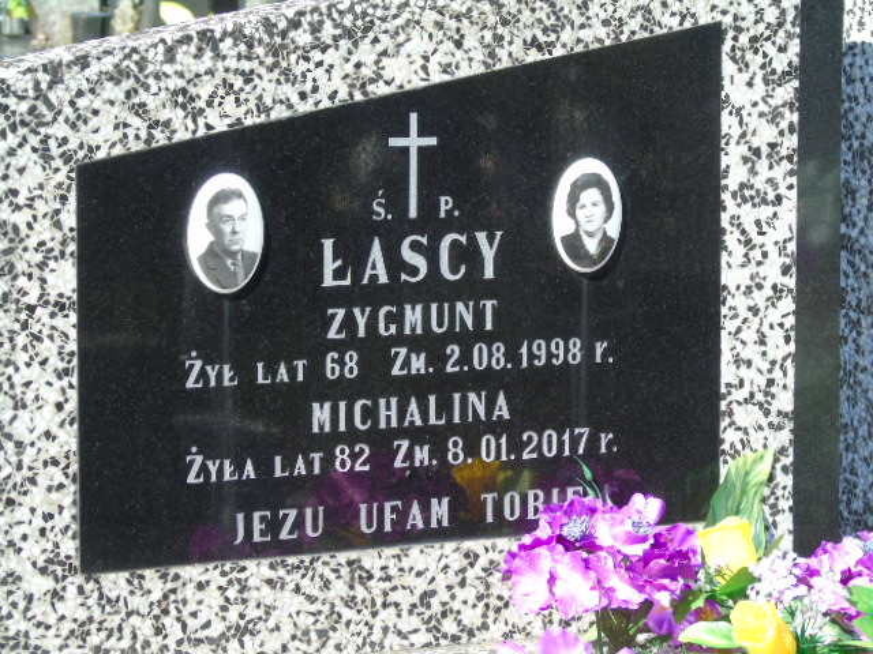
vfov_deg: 9.2
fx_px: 4086
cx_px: 436
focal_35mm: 162
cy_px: 327
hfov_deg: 12.2
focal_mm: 29
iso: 80
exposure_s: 1/160
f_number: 4.9
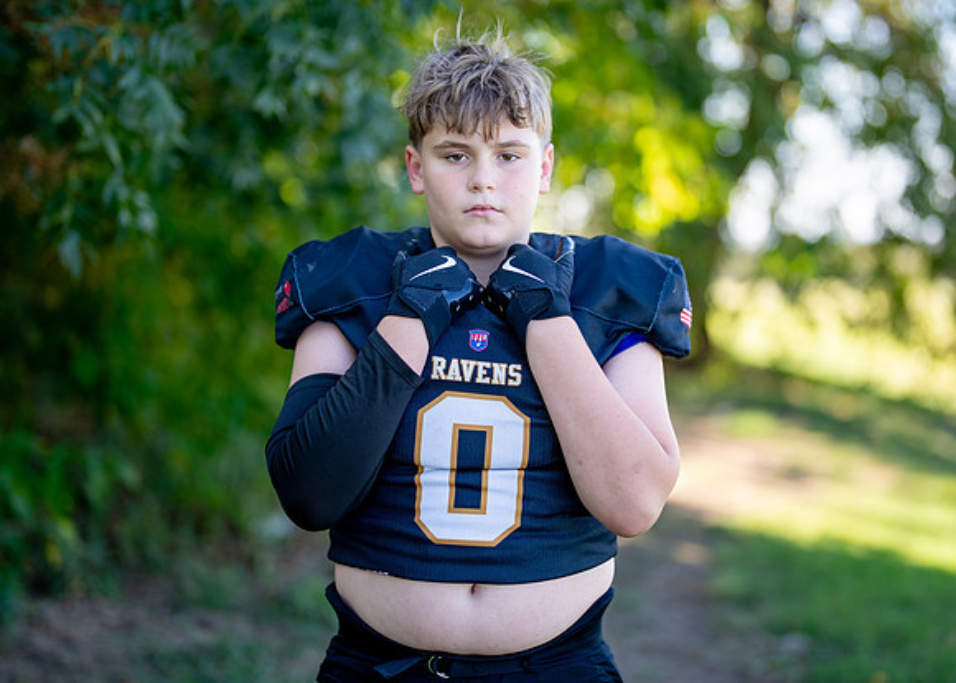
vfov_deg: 21.9
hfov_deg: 30.3
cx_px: 511
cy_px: 304
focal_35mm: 65
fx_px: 1765
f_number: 1.2
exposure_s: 1/1250
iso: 100
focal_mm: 50
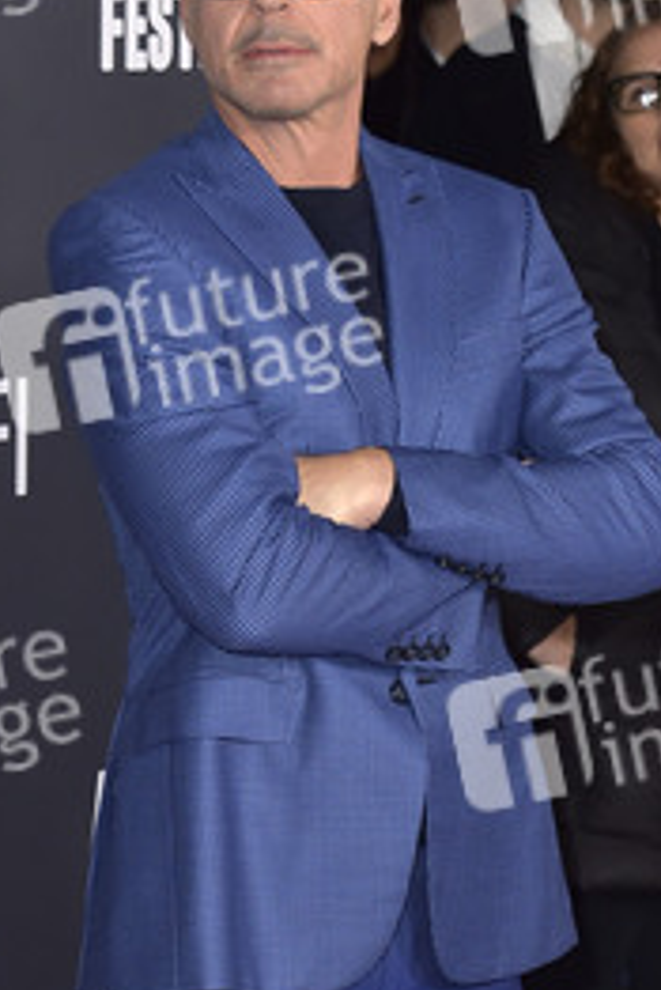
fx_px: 3273
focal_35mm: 119
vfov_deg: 17.2
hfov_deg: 11.5
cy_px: 533
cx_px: 300
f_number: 6.3
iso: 1250
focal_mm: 78
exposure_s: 1/200
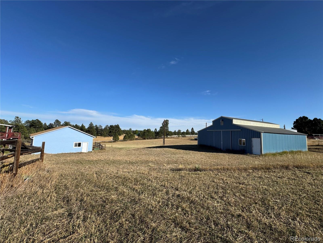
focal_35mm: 14
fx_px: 131
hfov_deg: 102.1
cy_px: 122
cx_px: 162
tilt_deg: +4.5
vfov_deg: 85.7
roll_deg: -2.4
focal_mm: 2.22
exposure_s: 1/1927
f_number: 2.2
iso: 40
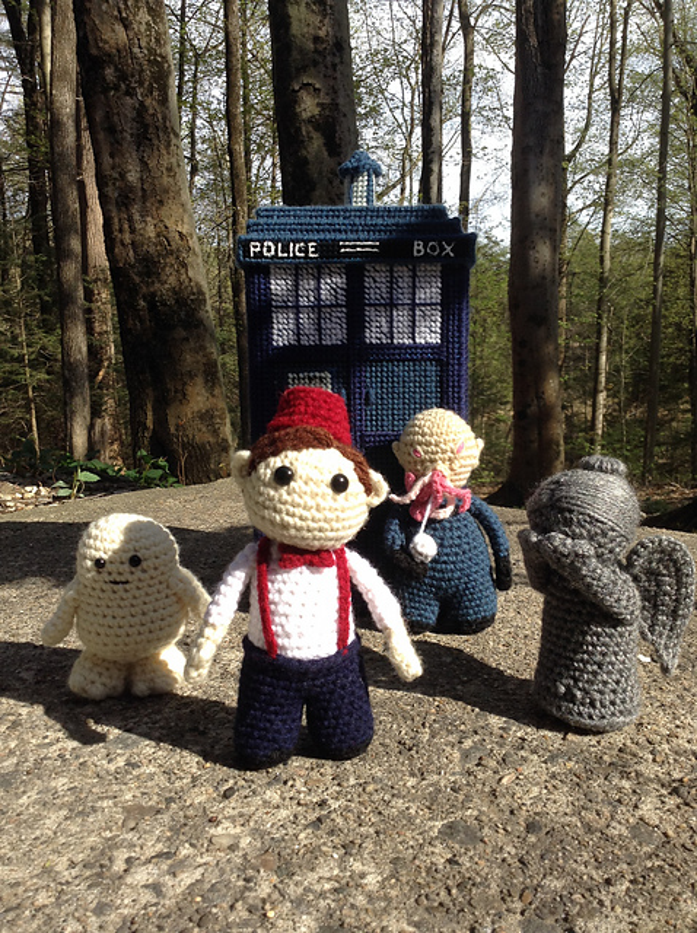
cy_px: 466
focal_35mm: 33
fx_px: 888
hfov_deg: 42.8
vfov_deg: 55.4
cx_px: 348
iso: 25
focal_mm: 3.3
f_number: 2.4
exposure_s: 1/495
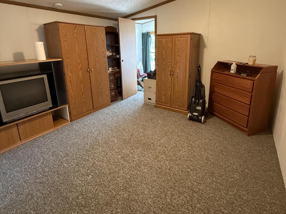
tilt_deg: -12.7
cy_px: 82
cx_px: 145
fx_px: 157
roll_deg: +0.9
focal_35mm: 19
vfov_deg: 67.8
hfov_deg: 84.7
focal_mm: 2.22
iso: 800
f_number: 2.2
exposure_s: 1/60
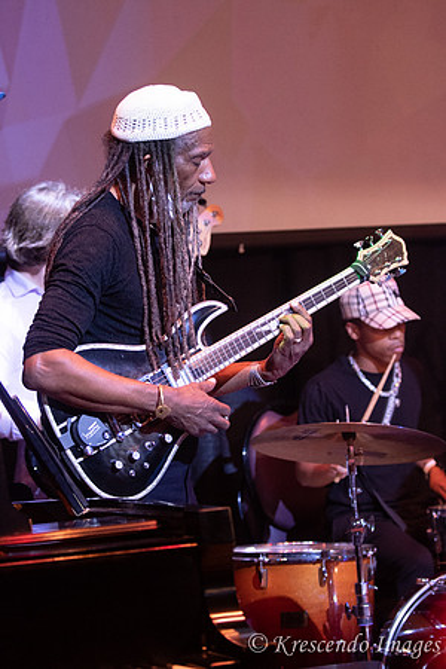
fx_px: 2090
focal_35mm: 112
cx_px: 223
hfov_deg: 12.2
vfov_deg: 18.2
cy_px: 334
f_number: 2.8
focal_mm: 75
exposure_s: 1/200
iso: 1600
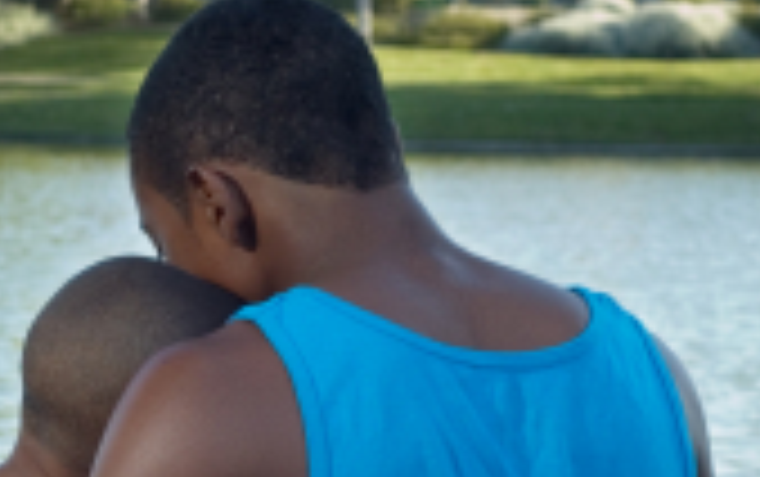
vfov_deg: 6.8
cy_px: 572
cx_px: 7
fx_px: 3981
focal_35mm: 192
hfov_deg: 10.8
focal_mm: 50
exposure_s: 1/60
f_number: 7.1
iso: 200
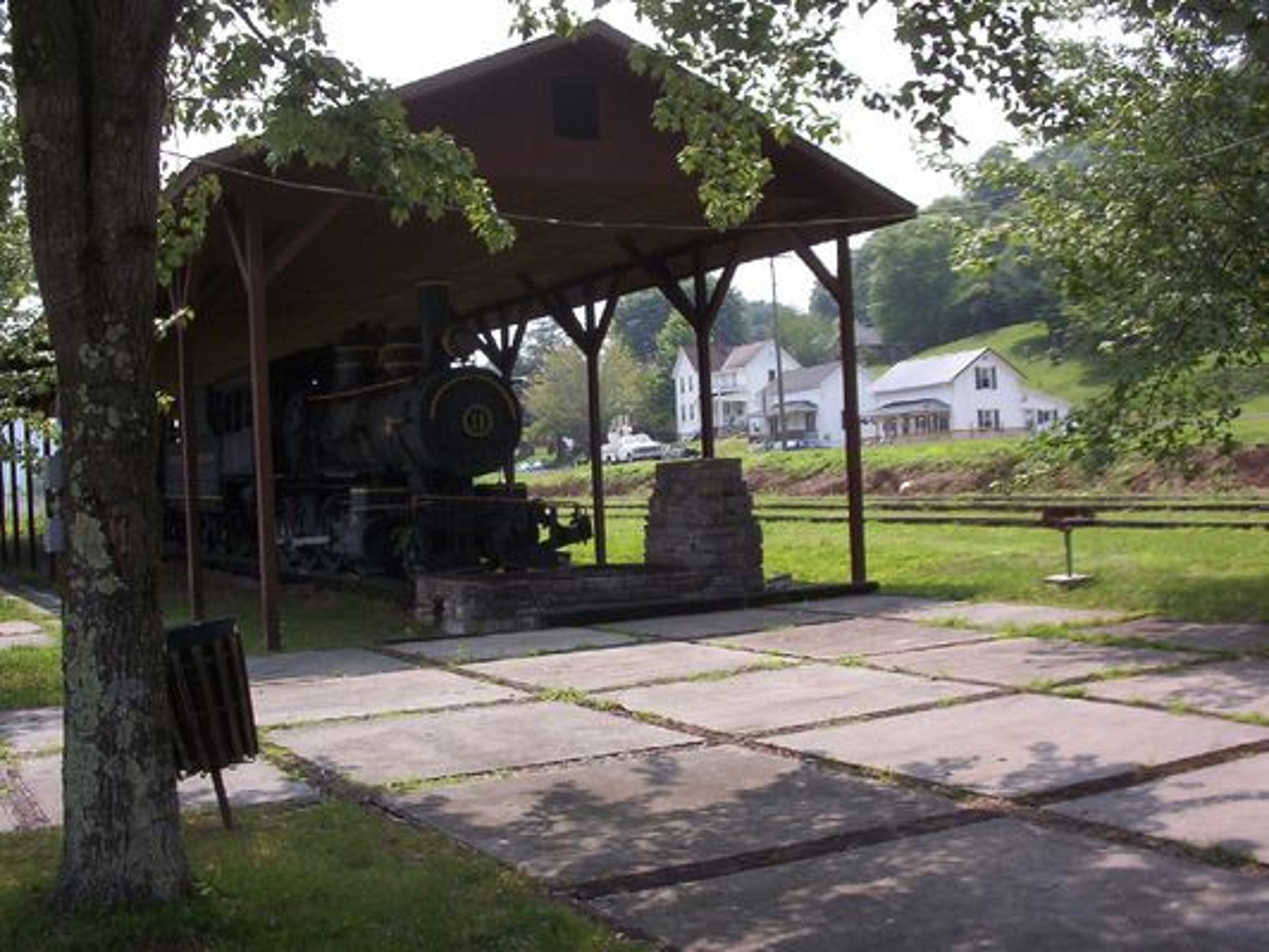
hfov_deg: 47.9
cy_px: 476
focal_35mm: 39
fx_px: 1430
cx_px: 634
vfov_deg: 36.8
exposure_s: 1/492
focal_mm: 6
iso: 100
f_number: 4.5
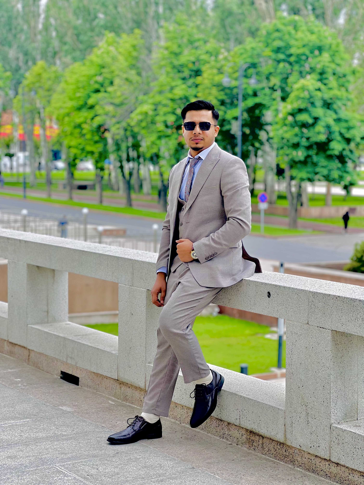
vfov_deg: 25.3
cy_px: 242
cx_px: 182
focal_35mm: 77
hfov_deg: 19.1
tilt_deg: -3.6
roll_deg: -0.7
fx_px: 1080
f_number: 2.8
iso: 25
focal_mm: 9
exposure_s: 1/121
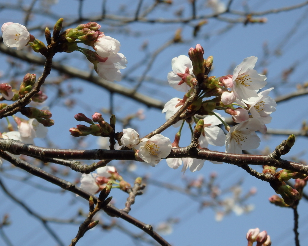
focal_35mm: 161
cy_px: 123
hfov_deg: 12.0
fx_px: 1468
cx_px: 161
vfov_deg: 9.6
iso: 125
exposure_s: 1/640
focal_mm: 27.5
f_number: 5.5
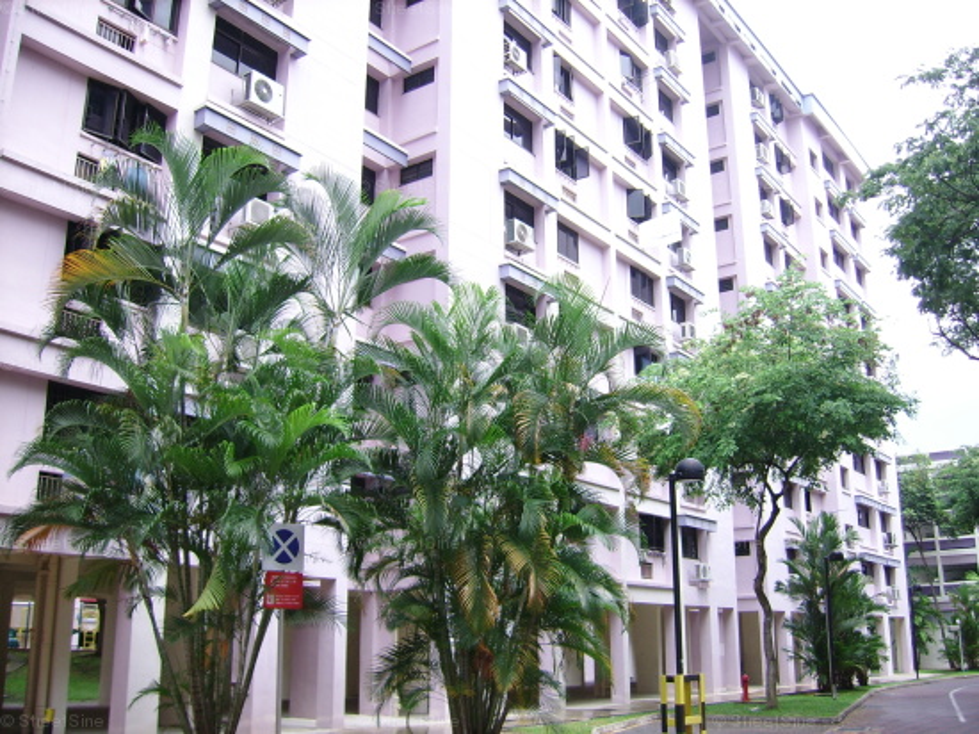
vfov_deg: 40.7
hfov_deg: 52.6
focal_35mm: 35
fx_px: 989
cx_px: 490
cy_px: 367
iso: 50
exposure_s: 1/324
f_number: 2.8
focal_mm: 5.95
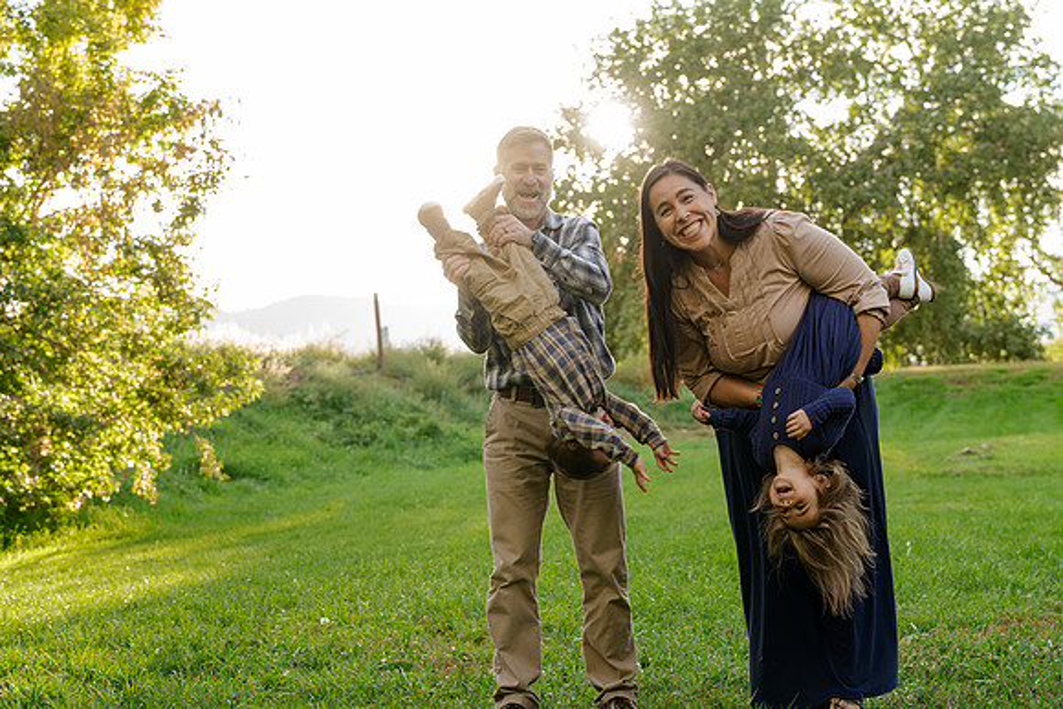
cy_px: 354
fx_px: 2185
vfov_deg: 18.4
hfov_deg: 27.3
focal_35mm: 74
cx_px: 532
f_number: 5.6
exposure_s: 1/200
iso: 640
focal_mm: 74
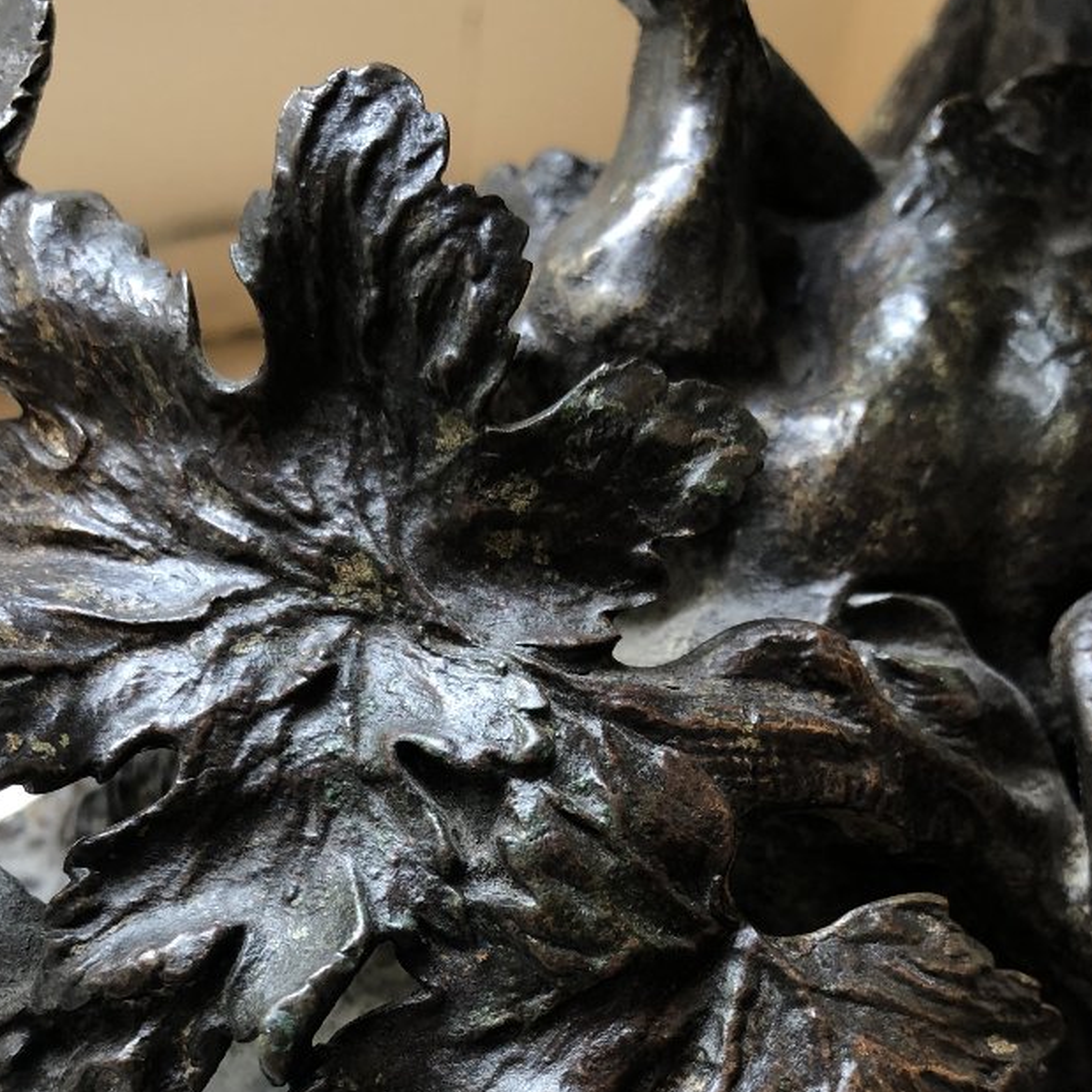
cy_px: 946
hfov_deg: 35.3
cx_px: 473
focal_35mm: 48
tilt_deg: -43.7
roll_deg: -7.1
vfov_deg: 33.8
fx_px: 1713
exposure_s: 1/33
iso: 25
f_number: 1.8
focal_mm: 4
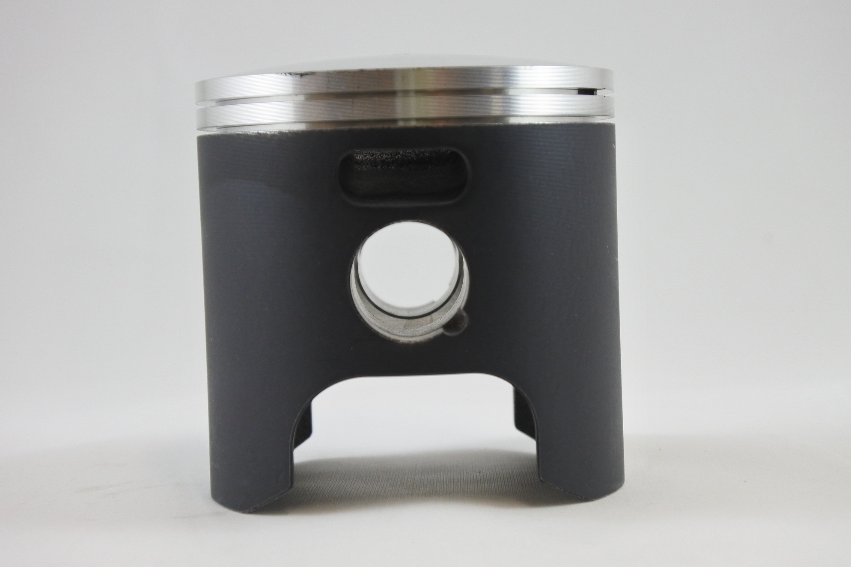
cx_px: 426
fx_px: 1489
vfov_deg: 21.6
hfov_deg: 31.9
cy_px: 284
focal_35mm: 63
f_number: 5
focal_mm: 23.6
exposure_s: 1/125
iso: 640
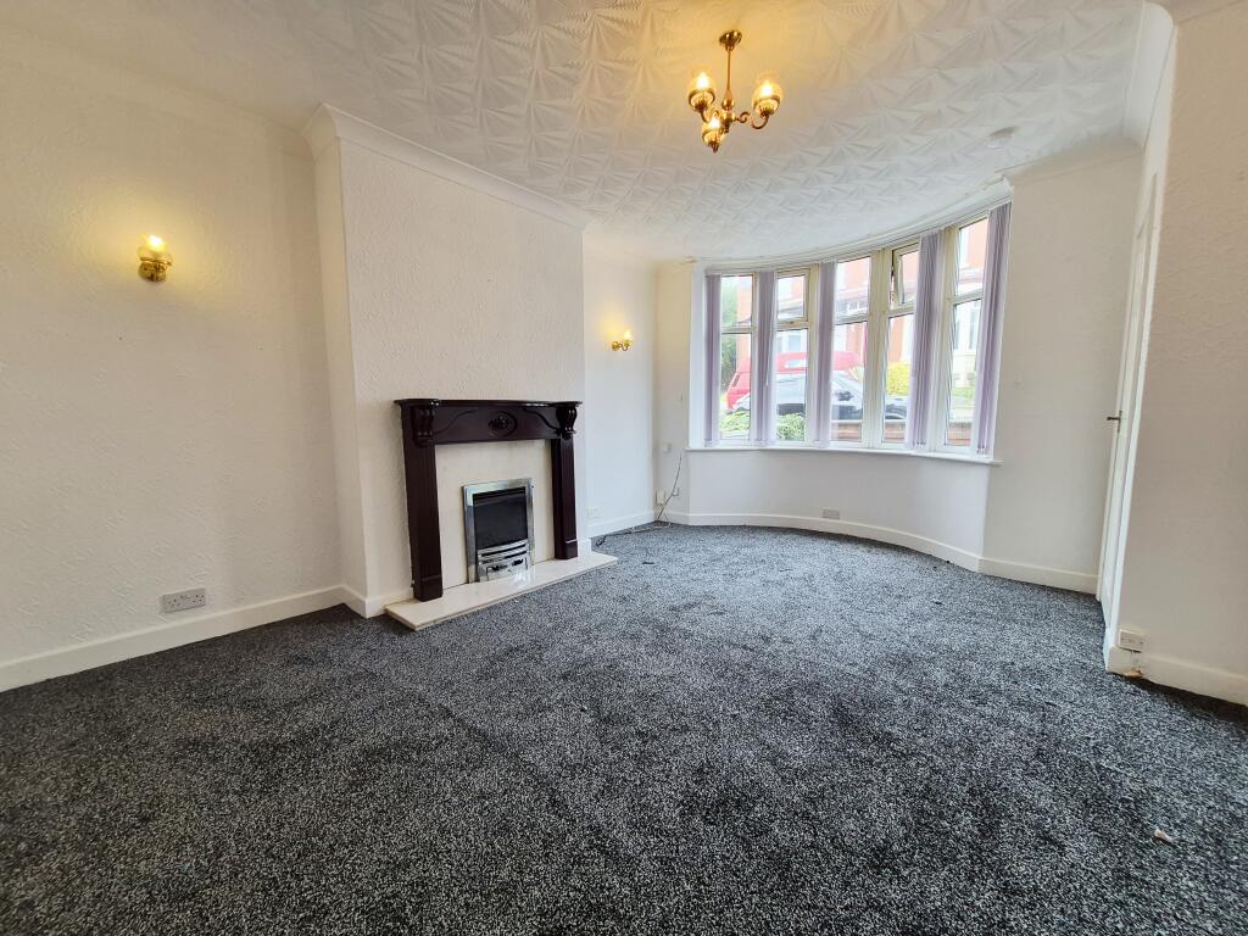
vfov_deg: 89.9
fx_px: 469
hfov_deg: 106.2
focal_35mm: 13
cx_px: 624
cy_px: 468
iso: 80
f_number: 2.2
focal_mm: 1.74
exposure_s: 1/100
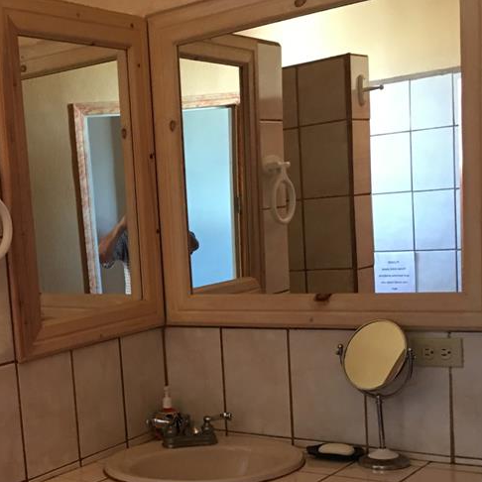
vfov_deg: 31.2
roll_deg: +4.4
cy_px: 348
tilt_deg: -6.1
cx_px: 76
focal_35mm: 54
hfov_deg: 30.6
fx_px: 851
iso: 100
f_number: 2.2
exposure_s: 1/10
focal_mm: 4.15
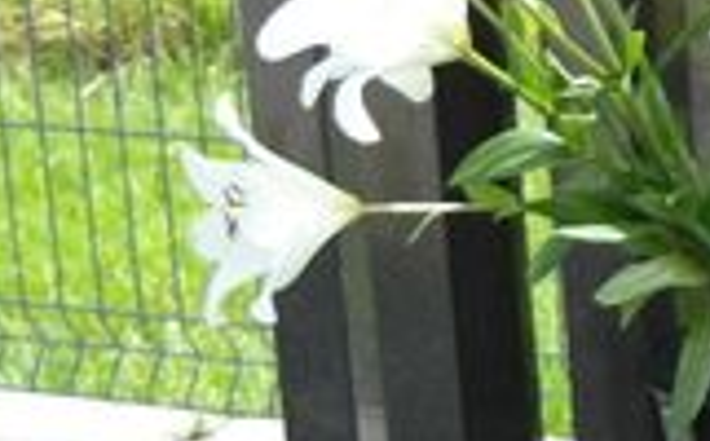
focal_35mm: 152
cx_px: 1089
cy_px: -40
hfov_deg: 13.0
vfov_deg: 8.5
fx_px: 2936
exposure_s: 1/1000
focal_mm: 7.8
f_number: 2
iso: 80
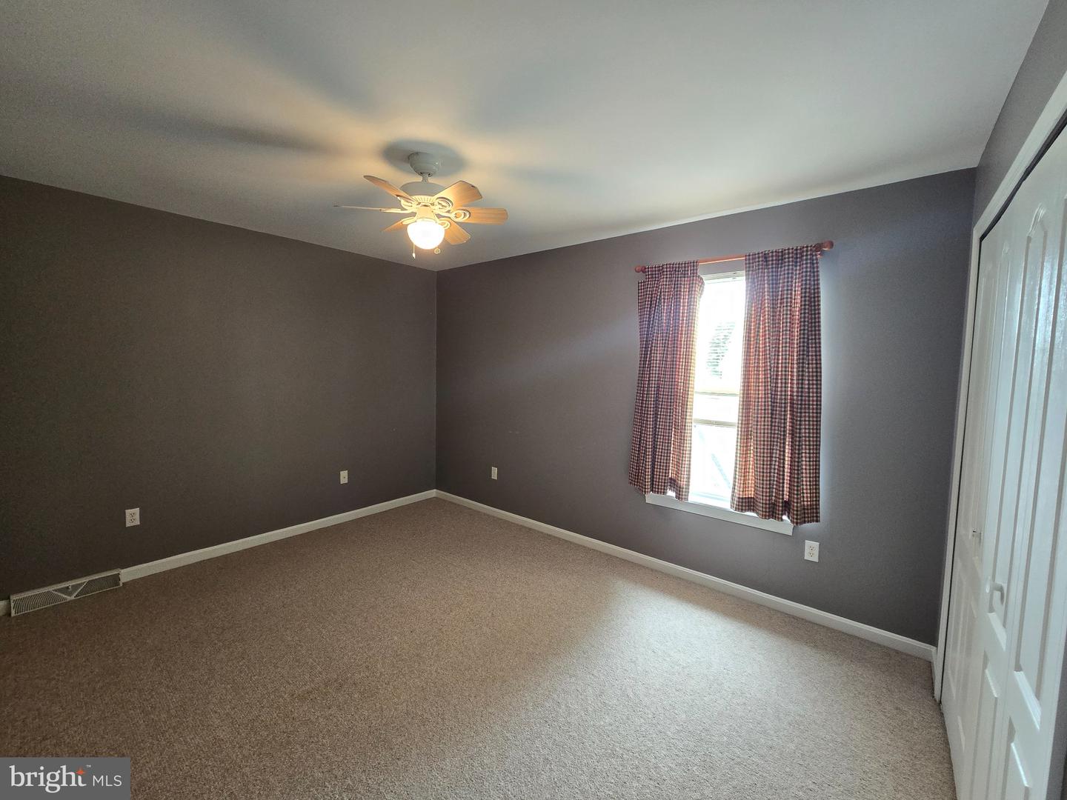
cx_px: 534
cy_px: 400
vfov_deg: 89.9
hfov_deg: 106.2
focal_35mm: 13
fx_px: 401
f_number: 2.2
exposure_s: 1/60
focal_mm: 2.2
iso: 250
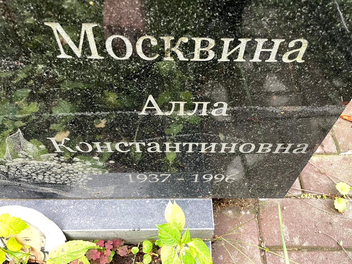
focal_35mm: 27
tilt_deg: -51.8
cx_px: 181
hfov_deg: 65.3
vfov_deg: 51.4
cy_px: 131
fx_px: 275
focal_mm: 4.2
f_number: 1.6
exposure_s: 1/80
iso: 125
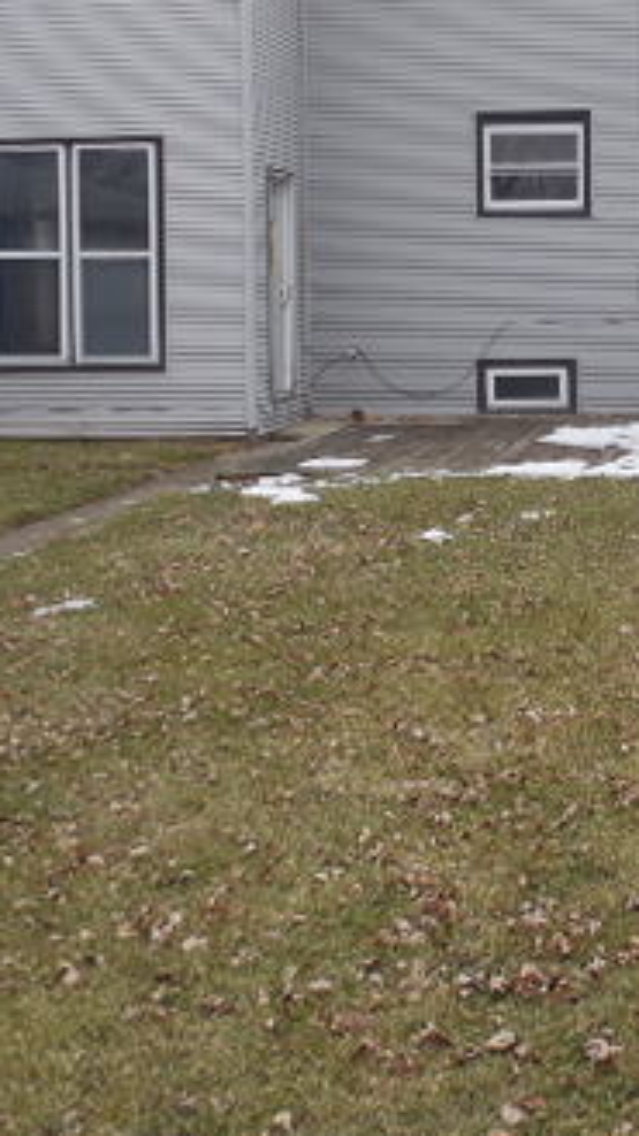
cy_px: 359
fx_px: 1597
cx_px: 601
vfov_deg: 38.6
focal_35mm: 53
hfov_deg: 22.0
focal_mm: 4.5
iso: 125
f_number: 3.3
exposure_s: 1/80
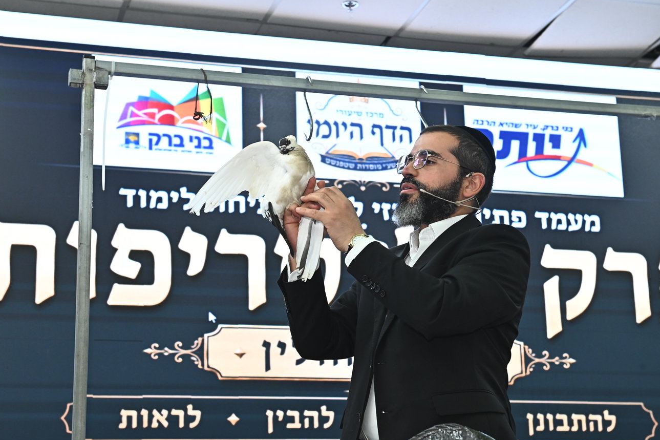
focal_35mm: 76
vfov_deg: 17.9
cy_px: 226
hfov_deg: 26.7
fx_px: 1393
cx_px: 338
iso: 2500
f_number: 8
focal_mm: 70
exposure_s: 1/200
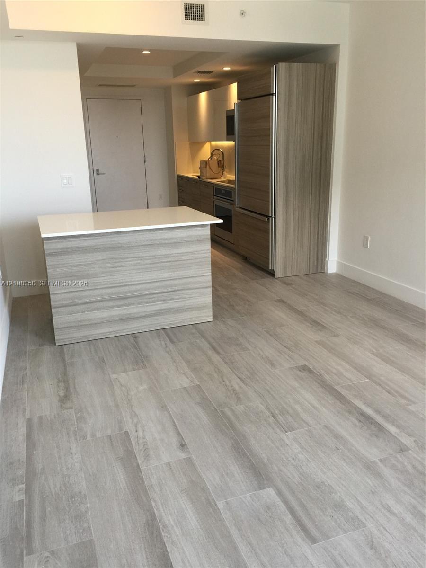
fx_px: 476
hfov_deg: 48.2
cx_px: 213
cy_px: 284
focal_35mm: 29
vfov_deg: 61.7
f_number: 2.2
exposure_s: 1/40
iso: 32
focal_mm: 4.15
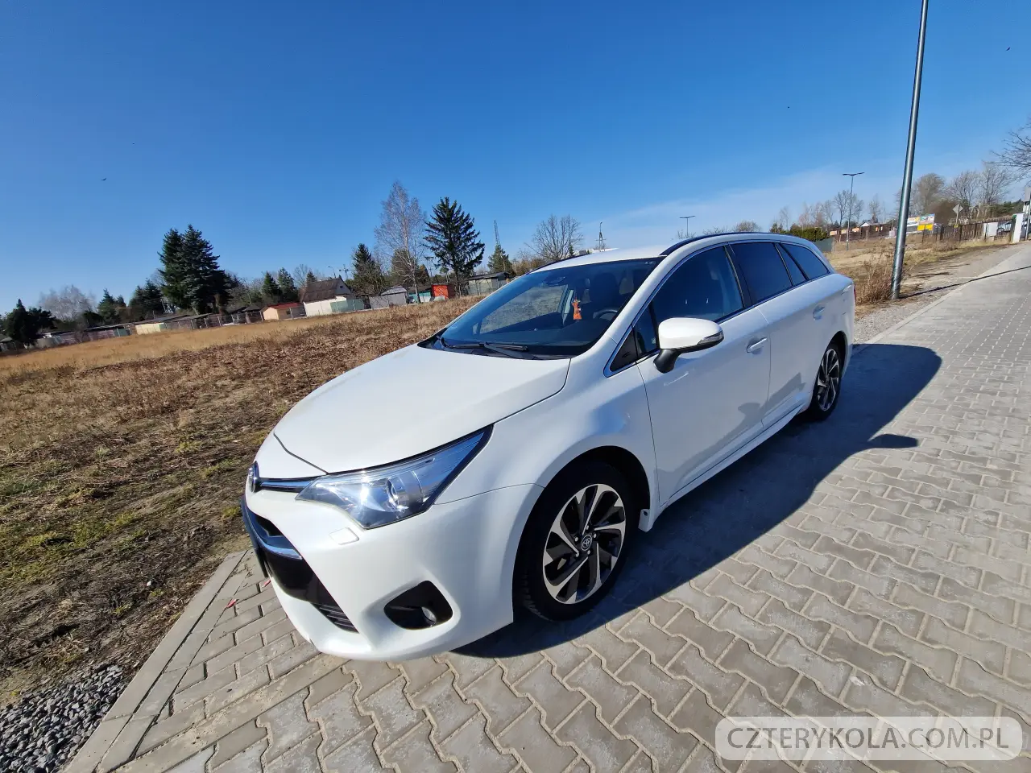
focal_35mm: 13
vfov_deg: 89.9
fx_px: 387
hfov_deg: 106.2
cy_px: 386
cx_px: 516
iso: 50
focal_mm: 2.2
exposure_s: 1/2648
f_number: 2.2
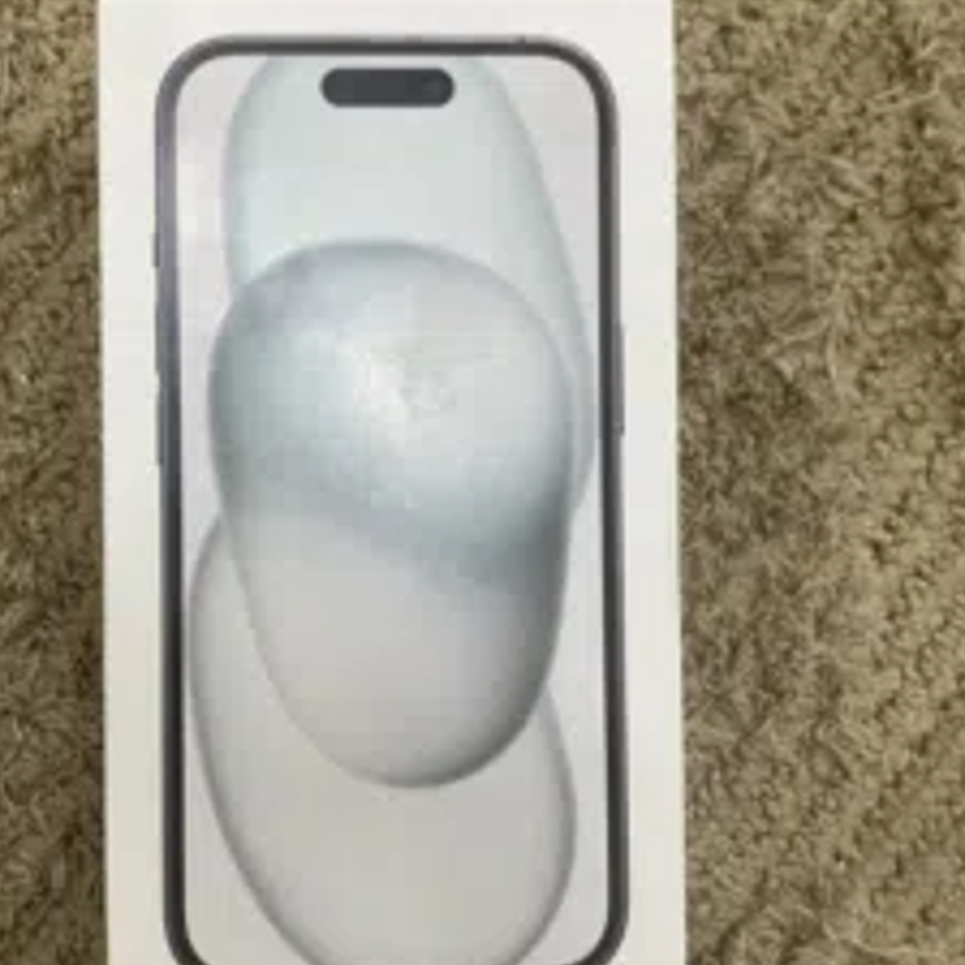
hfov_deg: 40.8
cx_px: 414
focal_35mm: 41
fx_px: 1293
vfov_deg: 40.9
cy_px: 474
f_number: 1.8
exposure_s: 1/50
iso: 160
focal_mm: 4.25
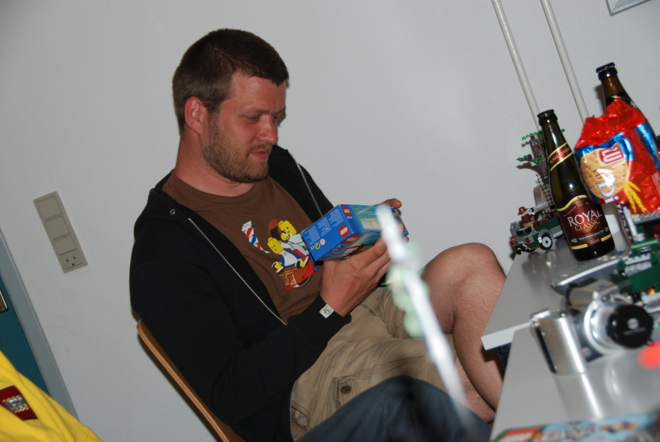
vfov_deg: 17.5
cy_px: 221
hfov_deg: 26.0
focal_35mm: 78
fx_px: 1431
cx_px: 330
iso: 100
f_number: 4.8
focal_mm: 52
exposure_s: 1/15
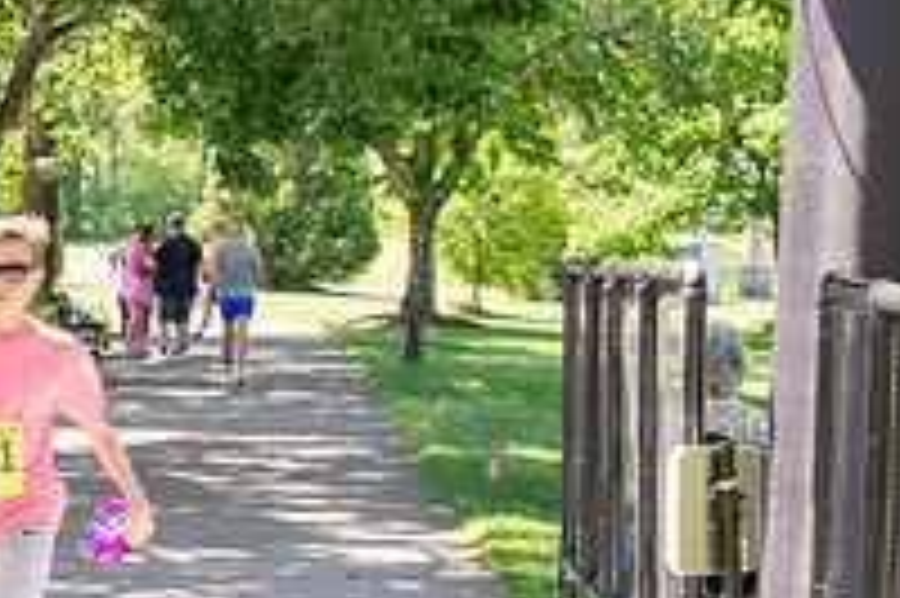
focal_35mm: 113
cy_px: 216
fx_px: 2823
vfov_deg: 12.1
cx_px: -4
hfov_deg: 17.7
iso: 500
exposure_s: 1/400
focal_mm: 26
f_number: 4
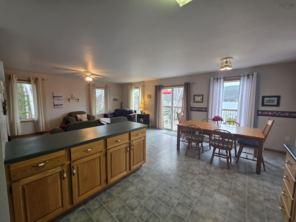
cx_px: 148
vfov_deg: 89.9
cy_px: 111
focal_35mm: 13
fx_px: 111
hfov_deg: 106.2
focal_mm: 2.2
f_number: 1.9
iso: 200
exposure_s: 1/120
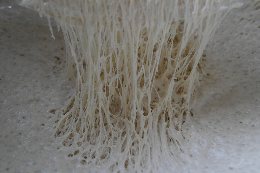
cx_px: 130
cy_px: 86
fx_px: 289
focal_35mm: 40
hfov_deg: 48.5
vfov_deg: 33.4
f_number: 4
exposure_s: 1/100
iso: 400
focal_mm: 26
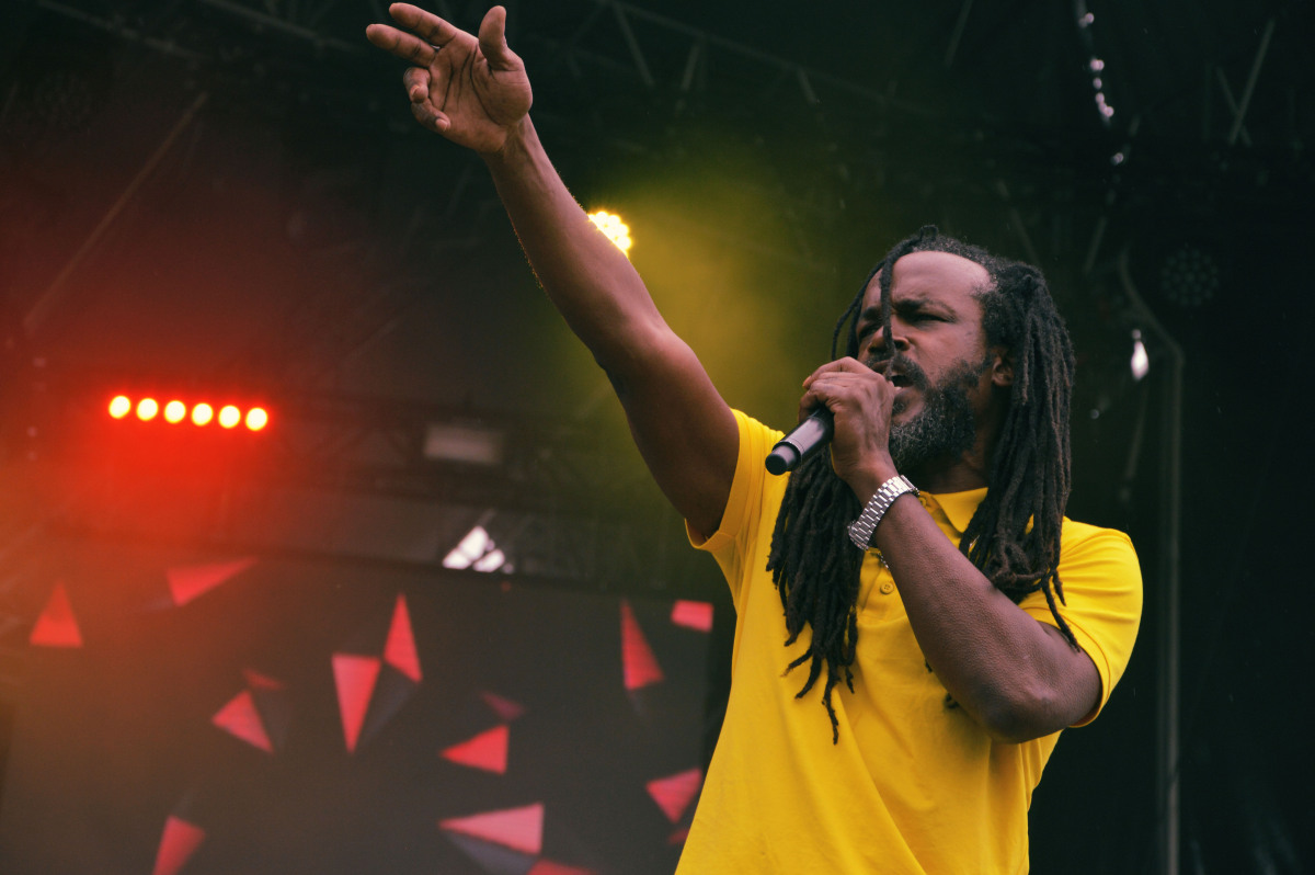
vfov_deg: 9.9
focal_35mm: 138
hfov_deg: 14.9
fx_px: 5037
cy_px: 438
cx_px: 658
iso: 400
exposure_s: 1/400
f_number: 5.6
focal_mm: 92
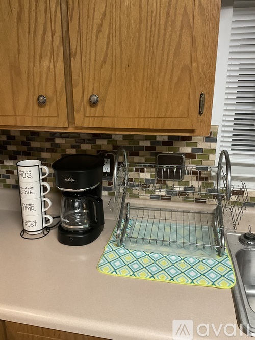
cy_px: 170
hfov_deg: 48.2
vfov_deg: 61.7
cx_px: 128
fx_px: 285
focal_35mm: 29
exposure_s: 1/30
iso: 250
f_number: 1.8
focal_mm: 3
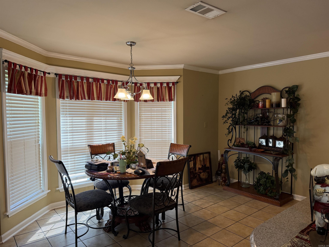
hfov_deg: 71.6
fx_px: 228
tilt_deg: -2.6
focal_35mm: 24
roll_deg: +0.5
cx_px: 164
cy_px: 124
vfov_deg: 56.8
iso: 160
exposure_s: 1/120
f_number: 1.78
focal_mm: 6.76
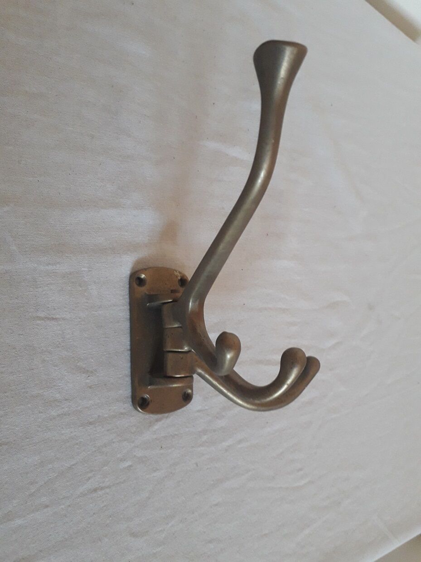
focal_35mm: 27
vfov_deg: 65.3
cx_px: 210
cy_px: 281
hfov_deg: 51.3
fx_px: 438
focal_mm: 3.6
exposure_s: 1/33
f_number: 1.9
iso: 200
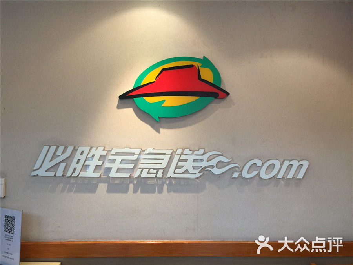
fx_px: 296
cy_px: 132
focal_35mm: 29
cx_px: 176
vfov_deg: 48.2
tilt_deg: +4.1
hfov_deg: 61.7
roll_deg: -1.0
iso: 32
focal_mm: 4.15
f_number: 2.2
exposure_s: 1/15
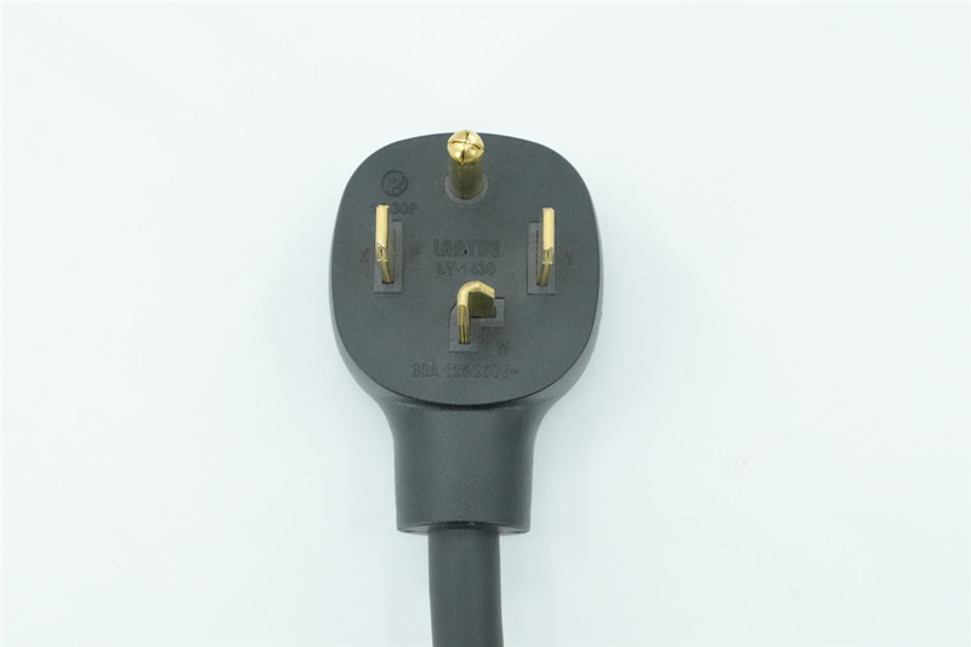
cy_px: 324
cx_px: 486
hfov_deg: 25.7
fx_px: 2130
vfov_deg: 17.3
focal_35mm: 79
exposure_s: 1/640
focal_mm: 53
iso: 6400
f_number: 10
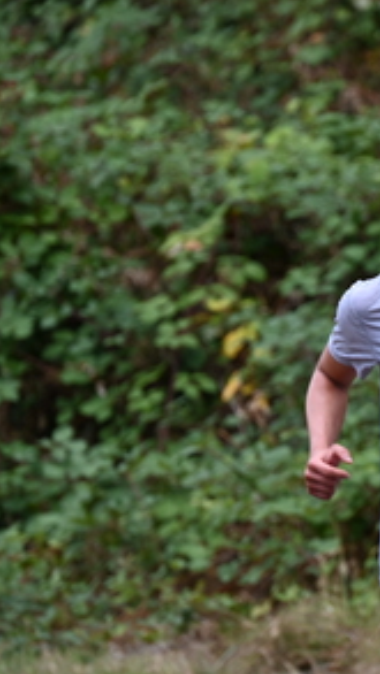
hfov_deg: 3.1
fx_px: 7052
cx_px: 456
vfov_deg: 5.5
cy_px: 355
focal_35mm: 394
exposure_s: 1/250
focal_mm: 200
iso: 450
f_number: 6.3
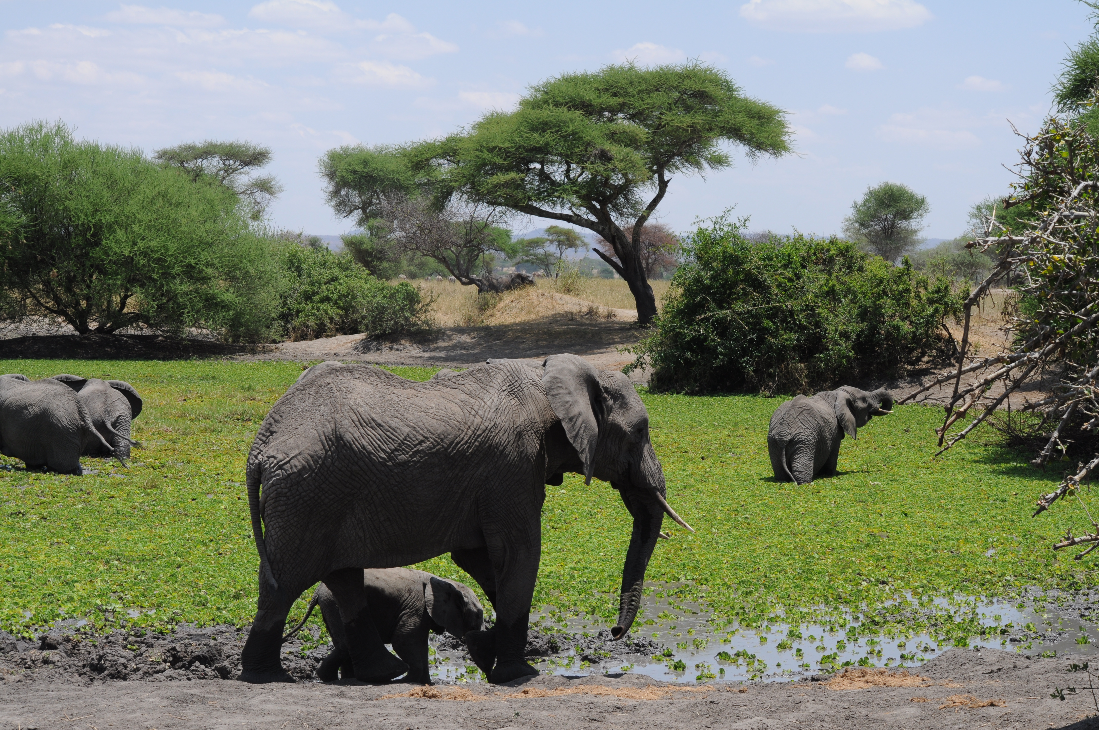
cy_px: 365
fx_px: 2515
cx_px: 550
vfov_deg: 16.5
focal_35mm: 82
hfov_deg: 24.6
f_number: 11
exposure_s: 1/400
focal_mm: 55
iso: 320
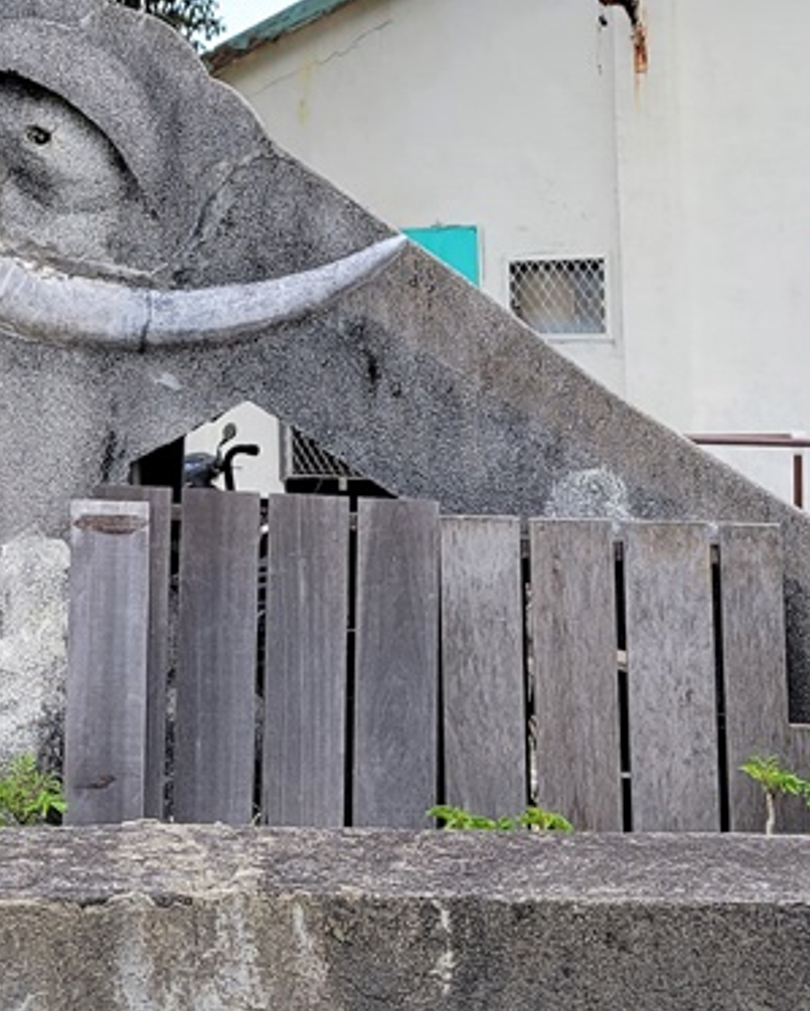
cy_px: 133
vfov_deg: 27.1
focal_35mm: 68
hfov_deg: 21.7
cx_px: -11
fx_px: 2035
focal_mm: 5.4
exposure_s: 1/944
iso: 40
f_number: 1.8
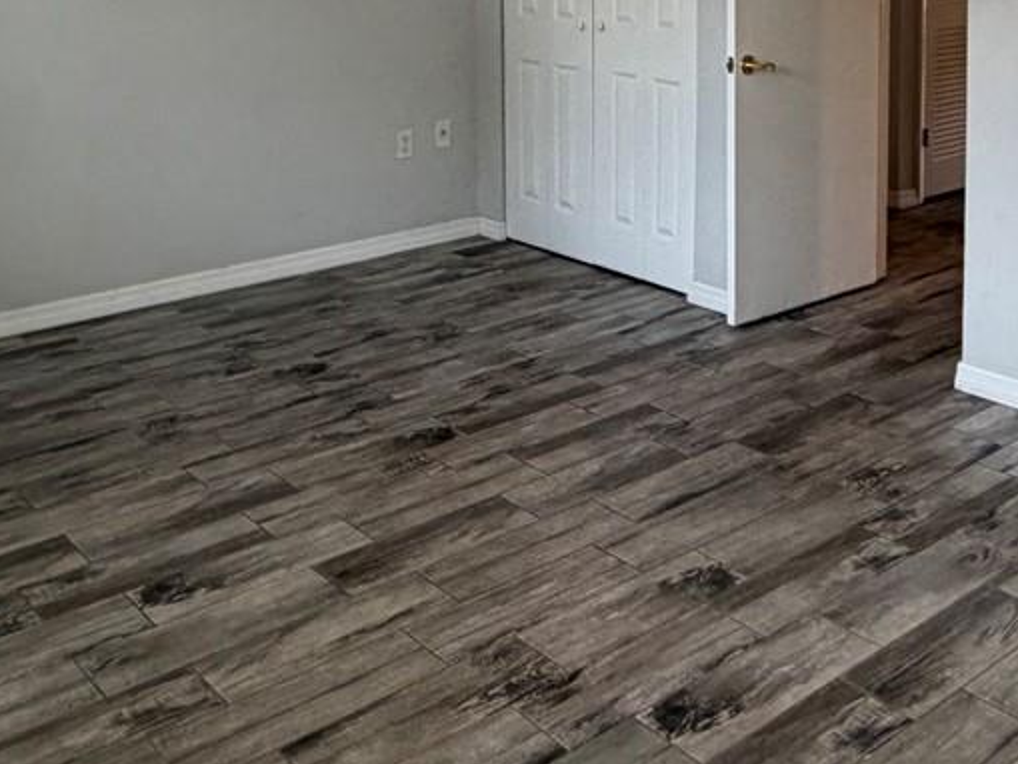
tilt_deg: -3.6
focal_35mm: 44
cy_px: 12
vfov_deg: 30.7
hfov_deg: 42.3
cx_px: 682
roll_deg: +0.2
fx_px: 1294
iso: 250
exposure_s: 1/121
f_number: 2.2
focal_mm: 2.22
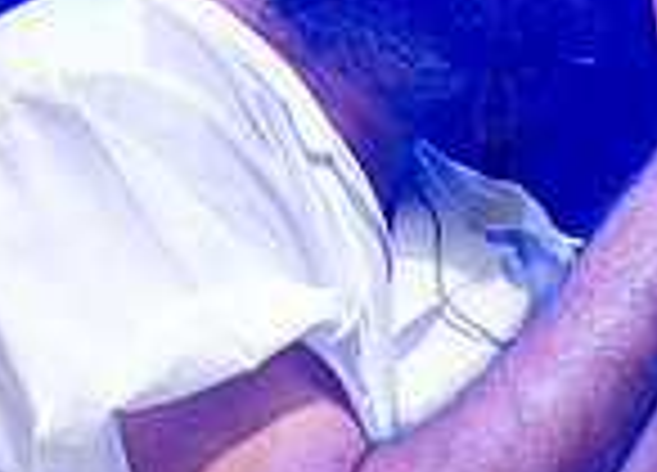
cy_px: 66
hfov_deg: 4.8
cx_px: 327
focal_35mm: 417
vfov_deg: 3.5
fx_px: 7799
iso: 1000
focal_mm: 92
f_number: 4
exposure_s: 1/320
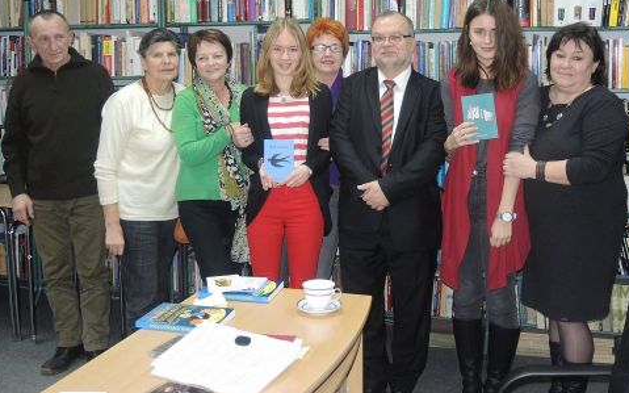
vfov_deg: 40.4
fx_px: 531
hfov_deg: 61.2
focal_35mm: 31
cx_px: 322
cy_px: 156
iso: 200
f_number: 2
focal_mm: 6
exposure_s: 1/30
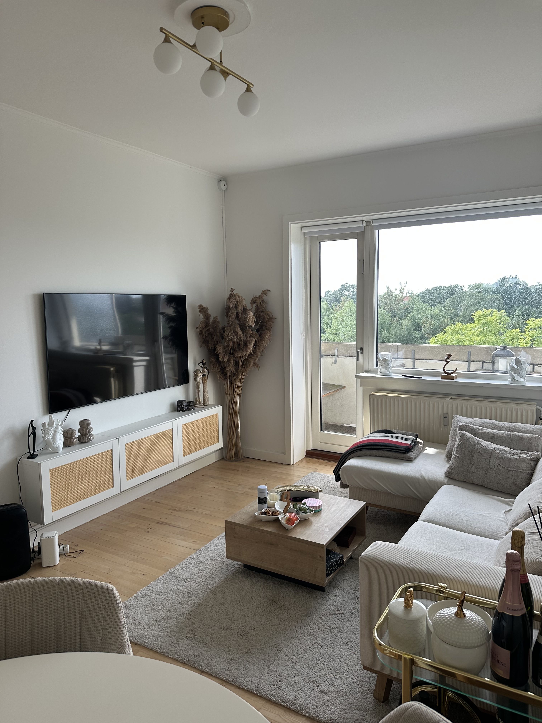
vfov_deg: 71.6
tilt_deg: -5.6
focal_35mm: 24
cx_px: 271
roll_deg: +0.4
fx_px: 501
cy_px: 362
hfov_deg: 56.8
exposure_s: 1/258
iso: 80
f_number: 1.78
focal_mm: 6.86
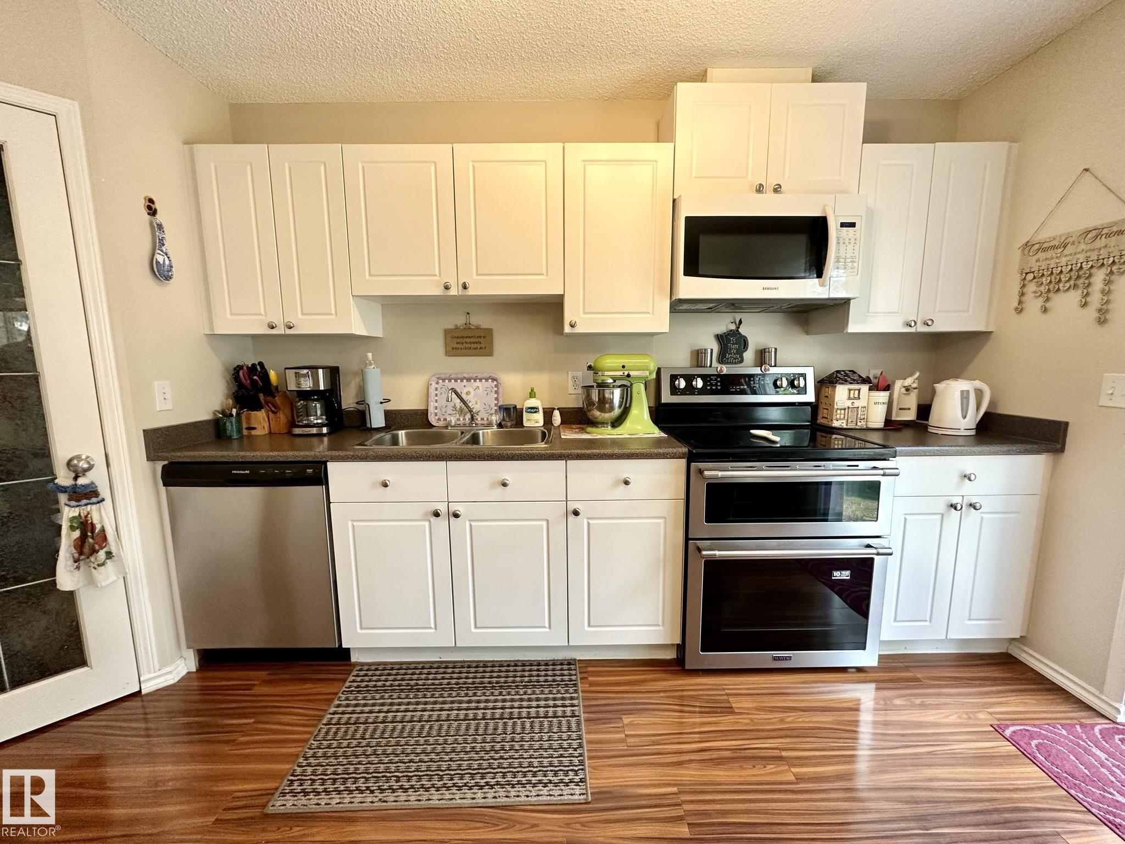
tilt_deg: -8.5
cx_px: 562
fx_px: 455
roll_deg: +1.0
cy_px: 422
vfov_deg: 85.7
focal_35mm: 14
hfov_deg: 102.1
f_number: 2.2
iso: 160
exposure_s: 1/99
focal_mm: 2.22
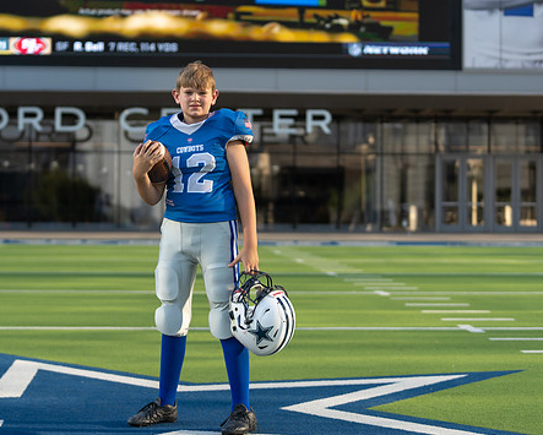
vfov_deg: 17.1
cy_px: 195
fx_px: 1447
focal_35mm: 90
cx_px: 204
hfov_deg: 21.2
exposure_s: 1/640
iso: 100
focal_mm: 70
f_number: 2.8
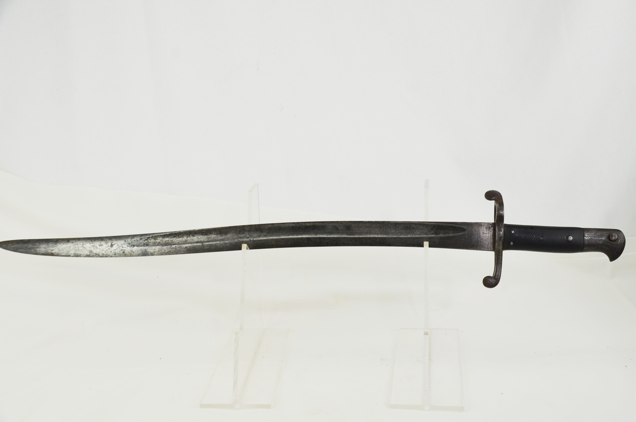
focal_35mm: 42
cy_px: 211
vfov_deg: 31.8
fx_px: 740
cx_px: 318
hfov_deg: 46.5
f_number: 5.6
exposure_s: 1/125
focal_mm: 28
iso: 200
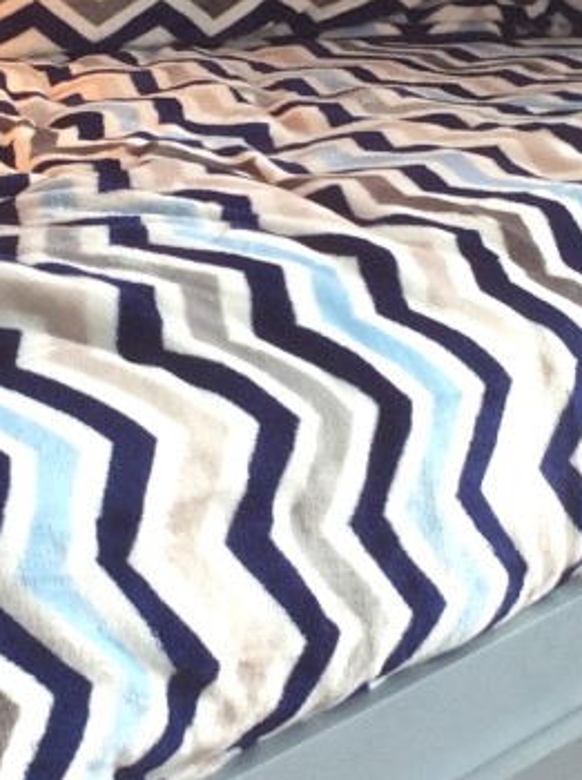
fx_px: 2272
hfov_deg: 14.6
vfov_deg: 19.5
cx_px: 301
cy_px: 335
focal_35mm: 101
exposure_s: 1/40
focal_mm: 3.3
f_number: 2.4
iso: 40
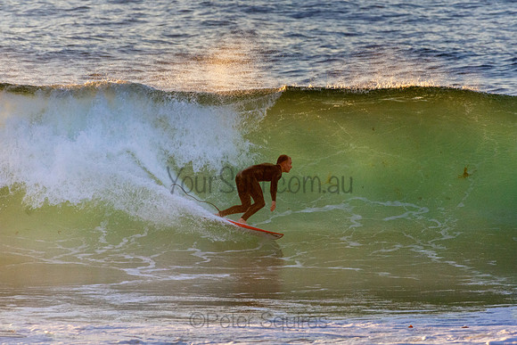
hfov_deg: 2.7
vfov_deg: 1.8
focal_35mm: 750
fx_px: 10773
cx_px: 258
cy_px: 172
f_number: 5.6
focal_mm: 500
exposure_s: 1/2000
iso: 1250
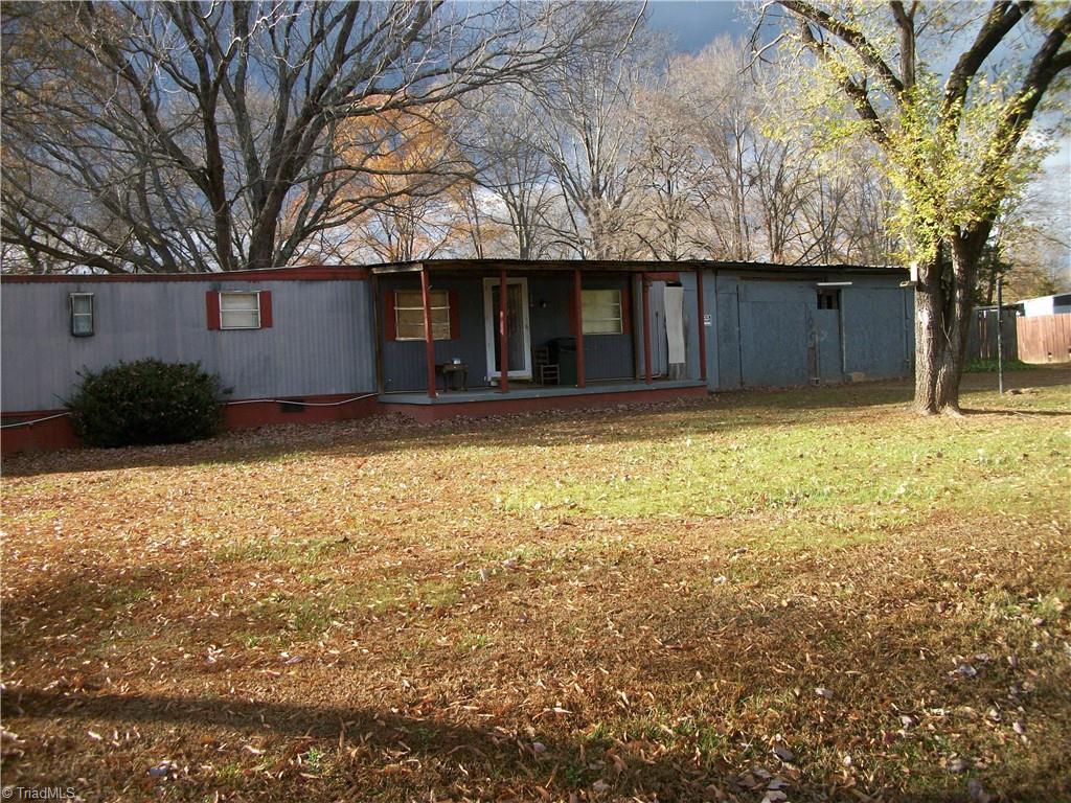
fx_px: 990
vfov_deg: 44.2
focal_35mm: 32
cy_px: 402
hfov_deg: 56.8
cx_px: 536
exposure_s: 1/500
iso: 113
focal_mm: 5.7
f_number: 2.9
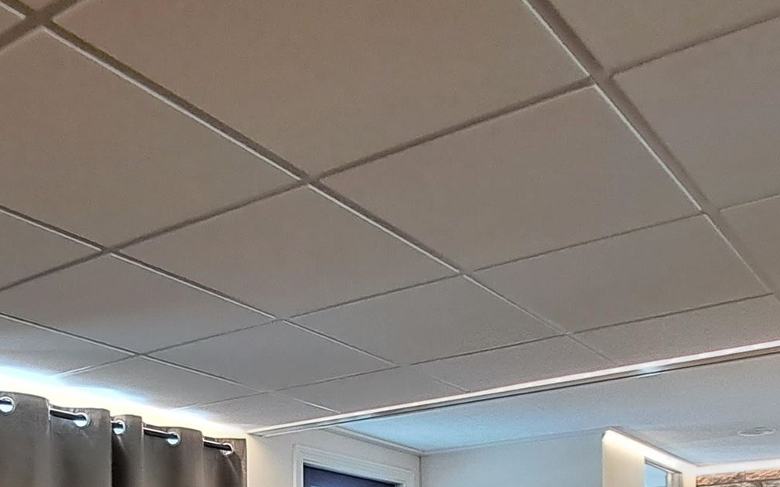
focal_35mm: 42
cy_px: 609
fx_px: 893
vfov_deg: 26.5
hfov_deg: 47.2
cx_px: 415
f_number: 2.2
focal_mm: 1.74
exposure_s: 1/40
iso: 80
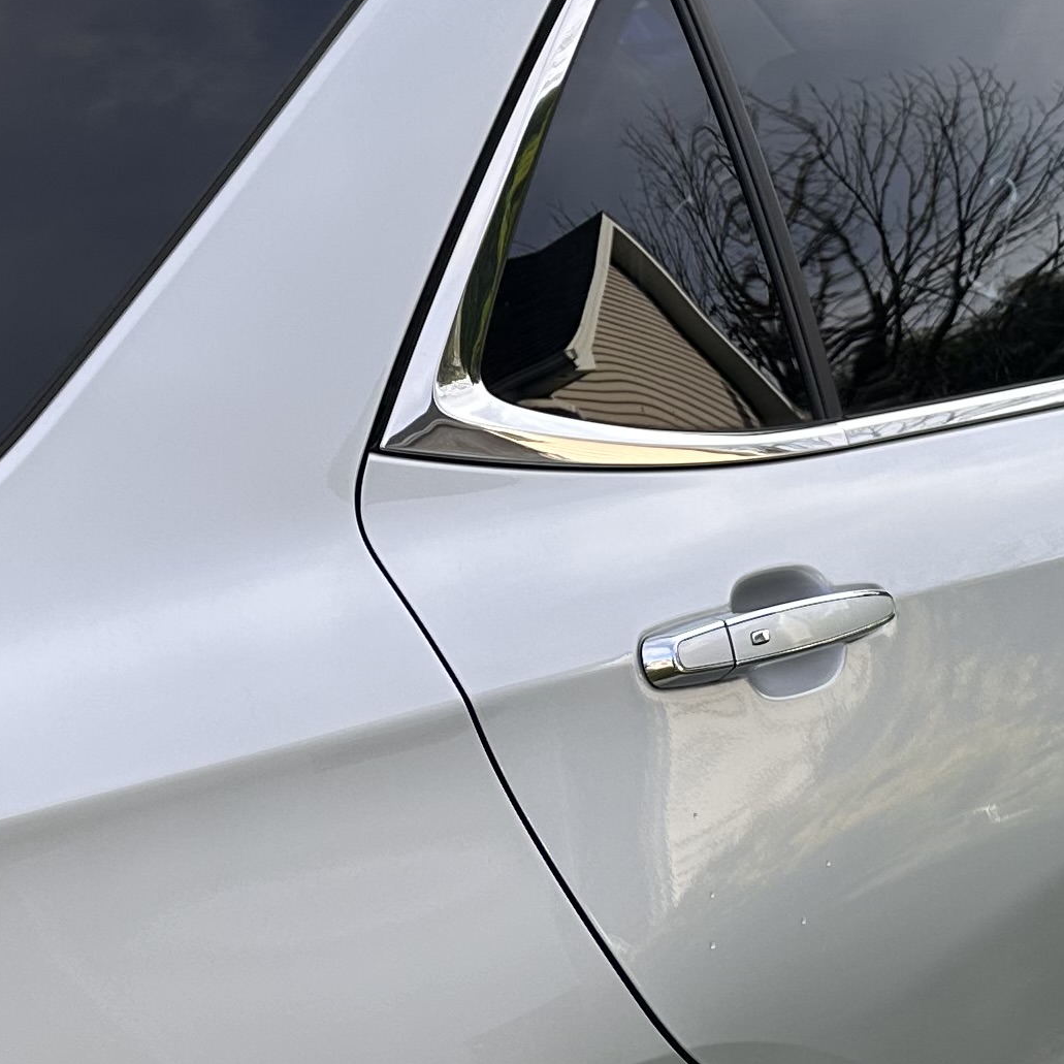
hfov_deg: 20.9
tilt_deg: -18.0
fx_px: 2886
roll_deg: +1.7
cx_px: 488
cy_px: 777
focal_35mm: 83
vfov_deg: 20.7
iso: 80
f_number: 1.78
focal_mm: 6.86
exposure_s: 1/1198
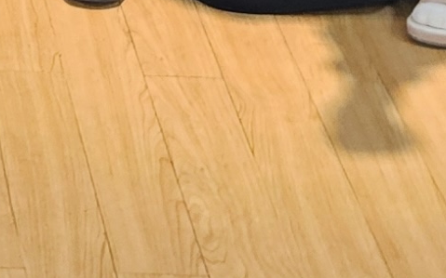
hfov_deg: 10.5
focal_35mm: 191
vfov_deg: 5.6
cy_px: -946
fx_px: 2321
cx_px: -259
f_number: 1.8
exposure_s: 1/120
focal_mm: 5.4
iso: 320
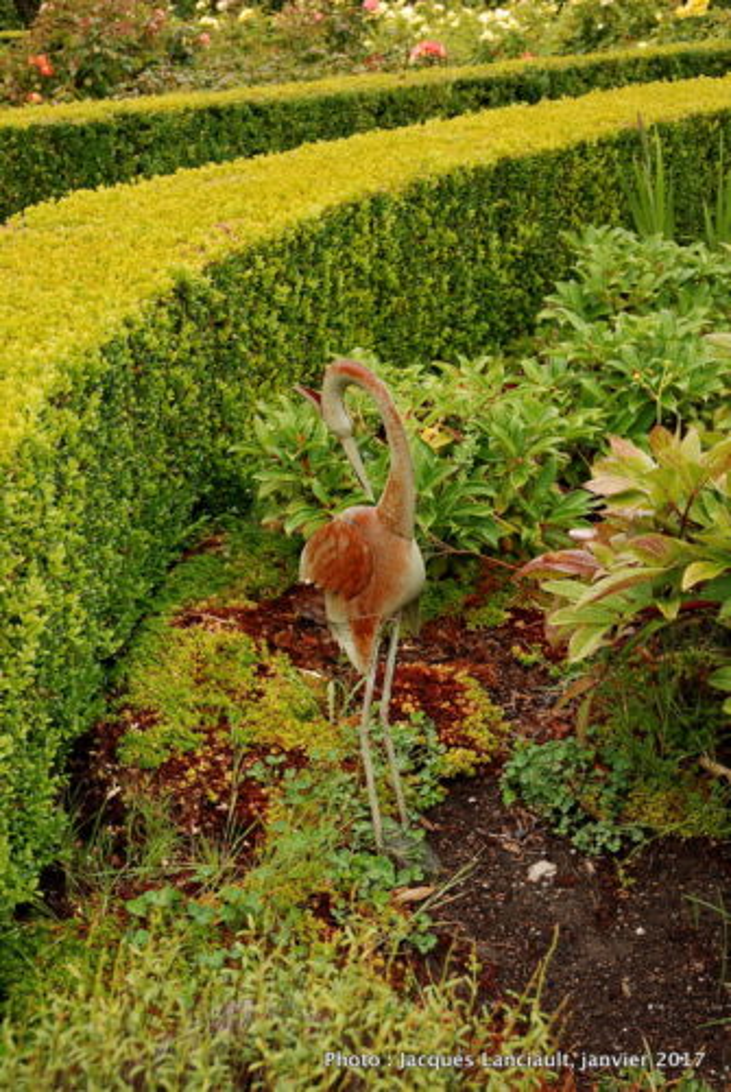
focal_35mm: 44
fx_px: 1320
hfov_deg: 30.9
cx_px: 366
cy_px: 546
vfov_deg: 44.9
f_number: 4.5
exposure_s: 1/80
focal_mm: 29
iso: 200
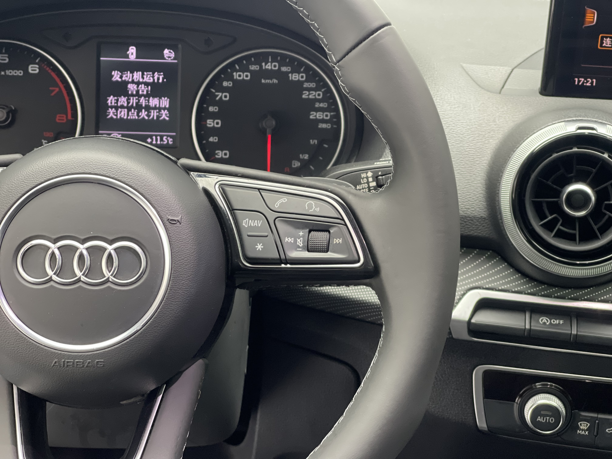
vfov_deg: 22.9
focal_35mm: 64
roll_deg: -3.0
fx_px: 1131
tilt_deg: -19.9
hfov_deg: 30.3
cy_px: 230
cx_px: 306
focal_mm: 7.5
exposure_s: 1/25
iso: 400
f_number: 2.2
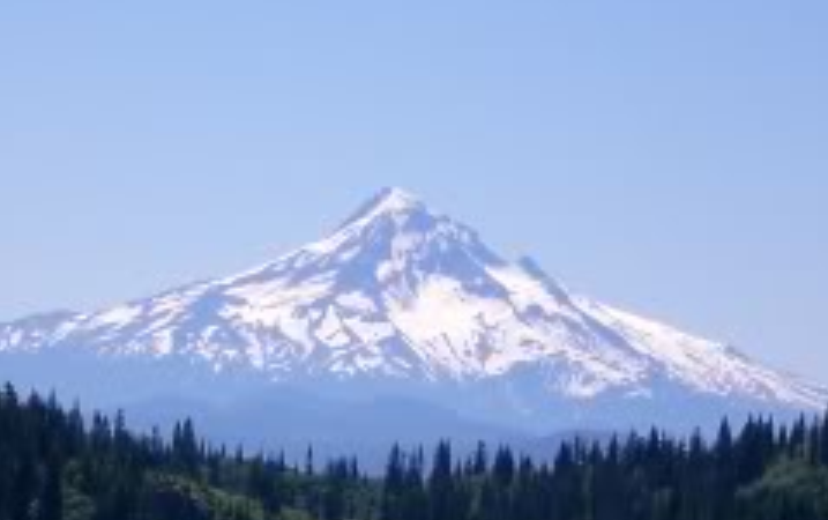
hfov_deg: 6.5
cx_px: 374
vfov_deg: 4.1
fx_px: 7297
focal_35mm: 323
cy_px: 354
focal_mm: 18.9
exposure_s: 1/200
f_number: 8.4
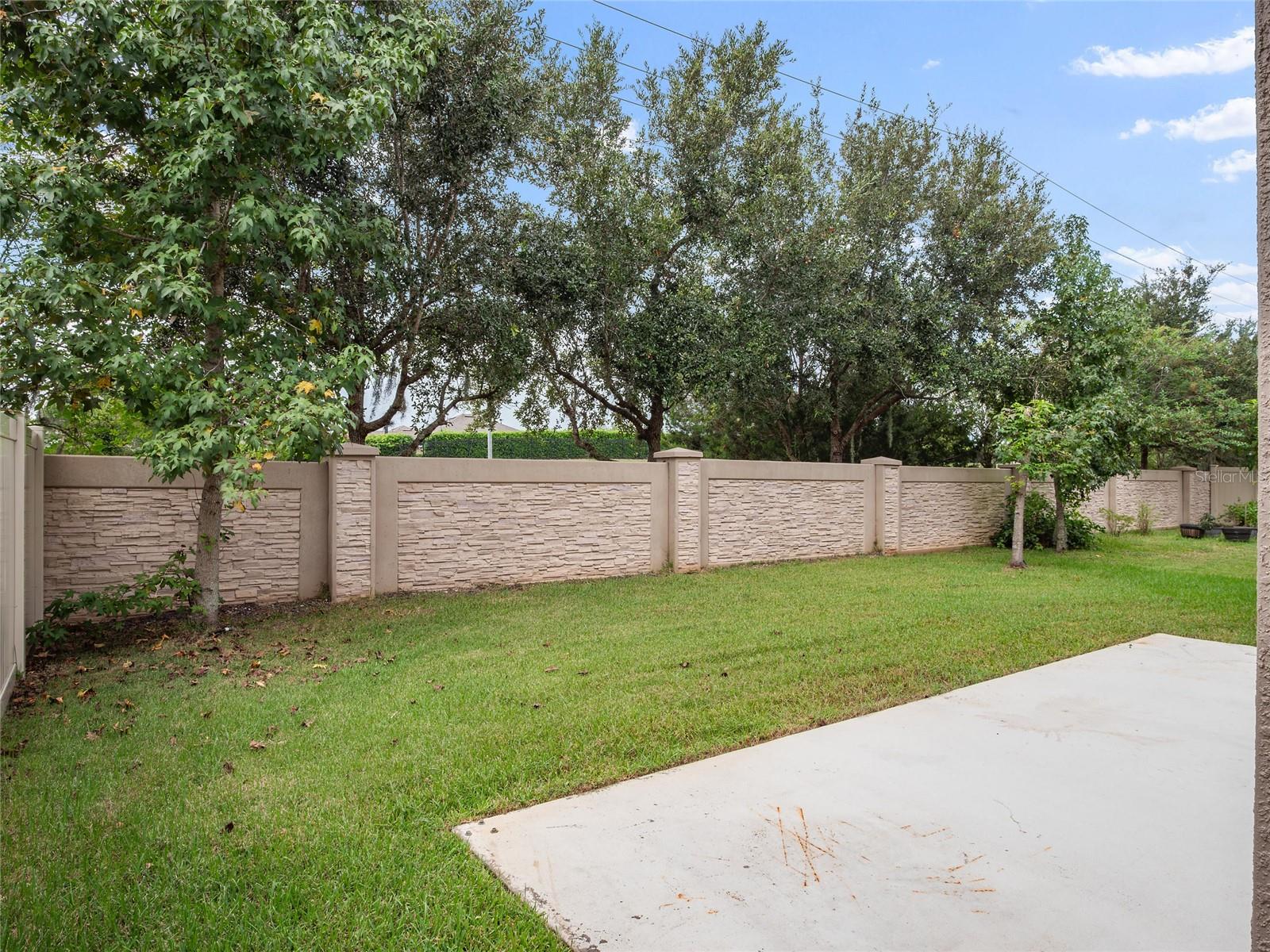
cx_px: 635
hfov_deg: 81.7
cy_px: 476
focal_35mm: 20
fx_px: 734
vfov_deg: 66.0
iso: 200
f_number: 8
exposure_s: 1/125
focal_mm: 10
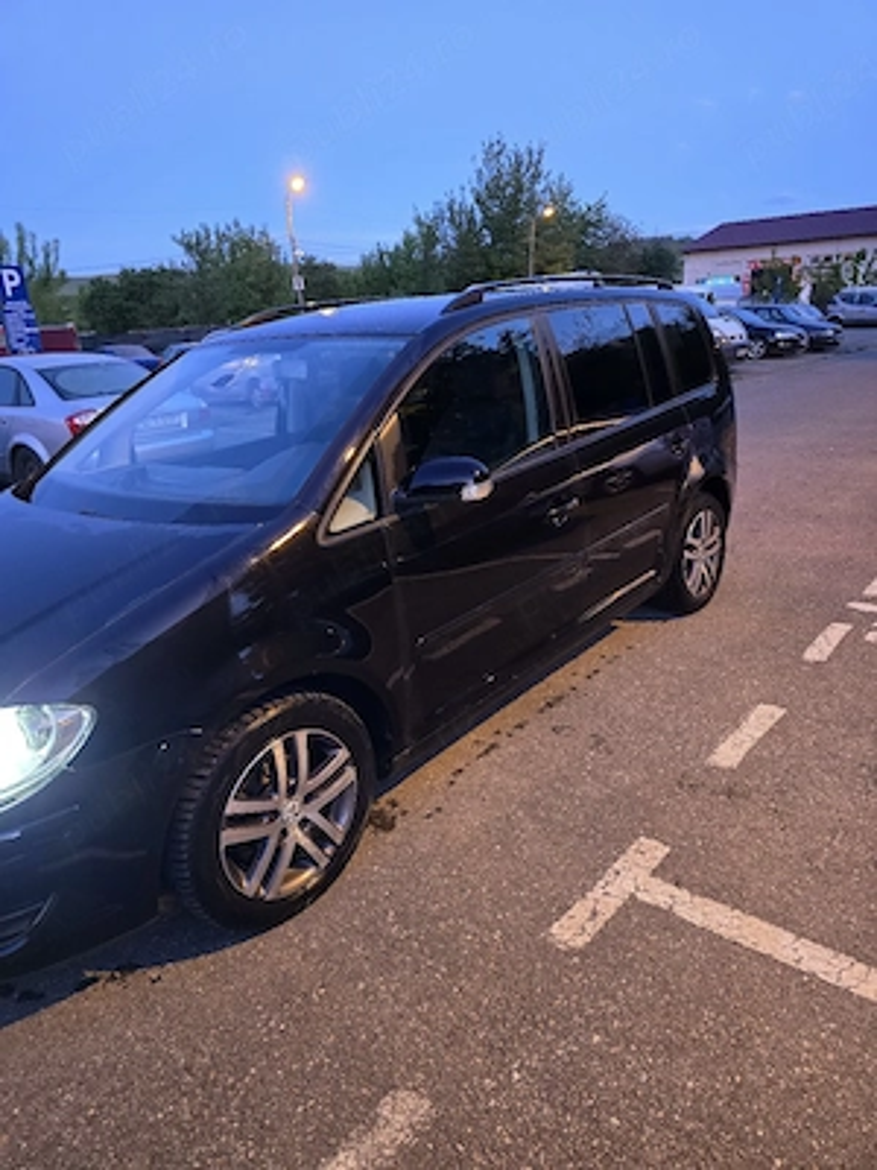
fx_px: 777
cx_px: 438
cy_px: 585
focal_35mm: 23
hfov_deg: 58.9
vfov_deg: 73.9
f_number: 1.7
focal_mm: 6.3
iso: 1250
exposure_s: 1/22.2
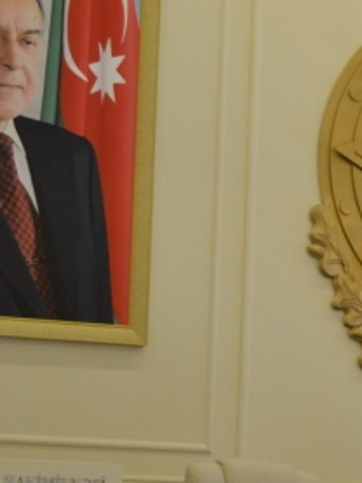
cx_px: 461
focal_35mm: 149
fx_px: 2081
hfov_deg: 9.8
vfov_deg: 13.3
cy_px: 213
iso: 800
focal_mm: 28
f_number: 4
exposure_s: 1/60
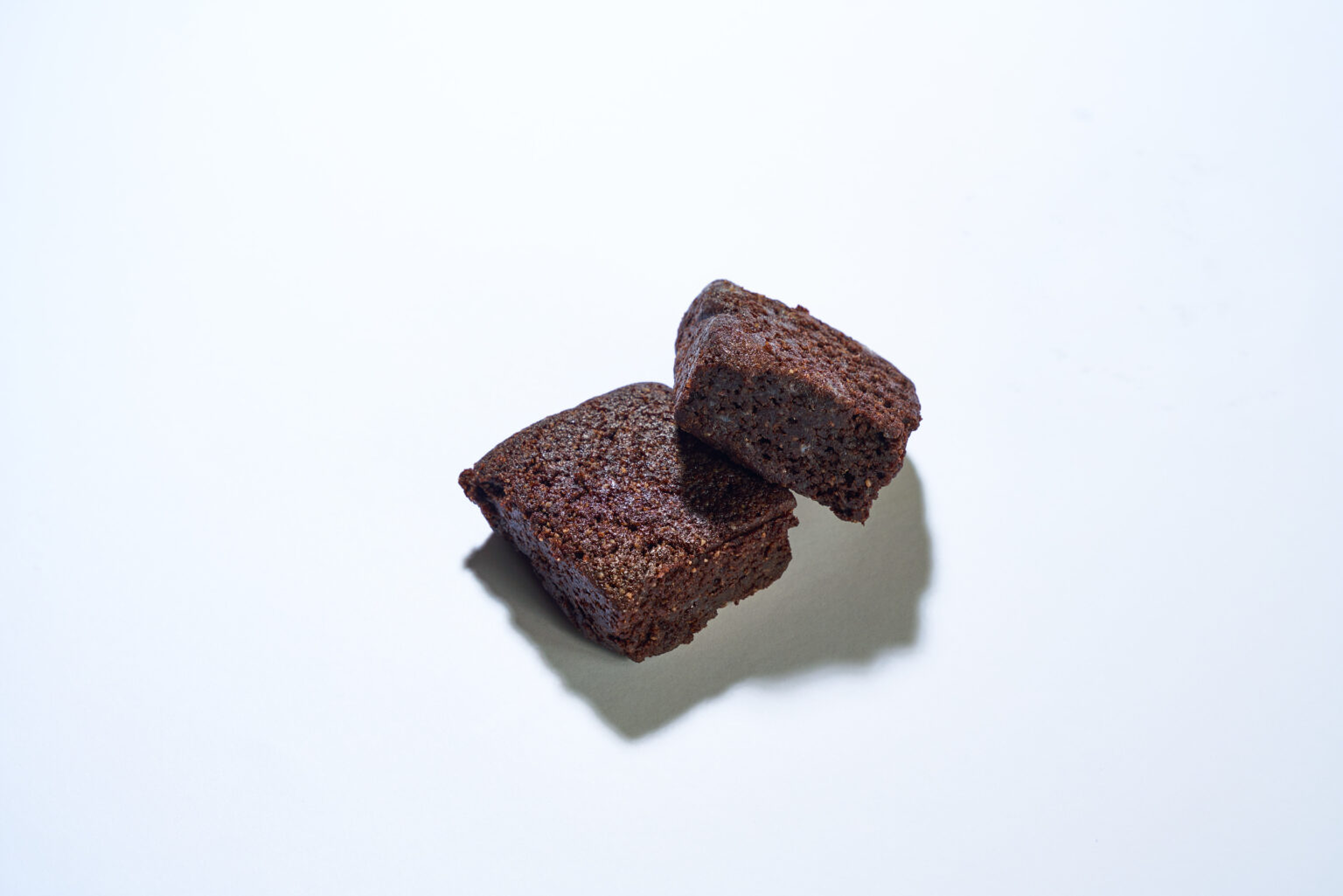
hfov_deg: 28.8
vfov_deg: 19.5
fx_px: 2612
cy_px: 448
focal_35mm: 70
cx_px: 672
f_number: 10
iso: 125
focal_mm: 70
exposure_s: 1/125
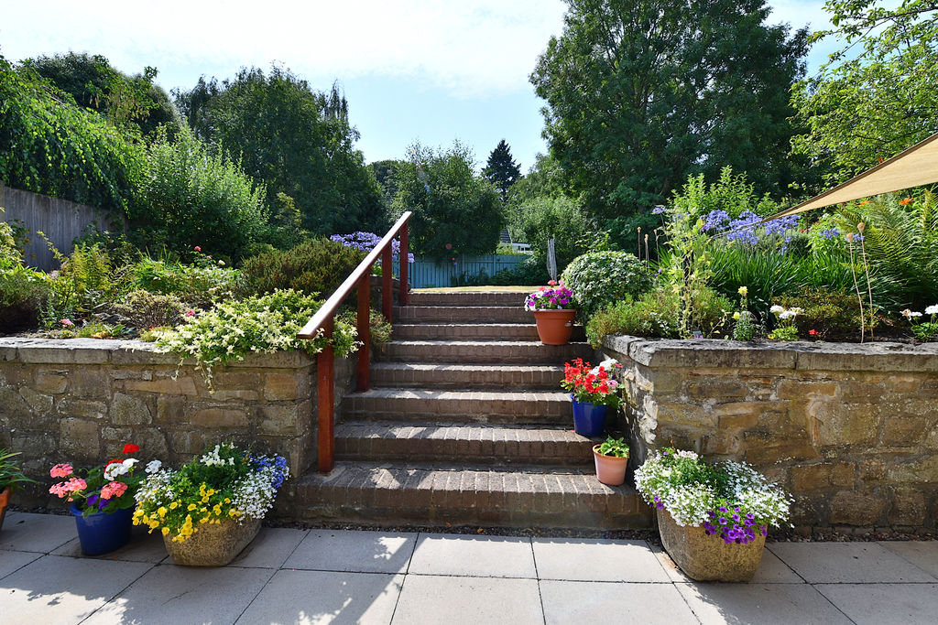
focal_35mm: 14
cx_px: 469
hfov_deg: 104.2
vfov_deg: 81.2
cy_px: 312
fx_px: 365
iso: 250
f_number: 11
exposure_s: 1/500
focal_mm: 14
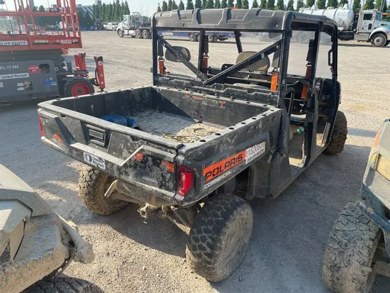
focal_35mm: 26
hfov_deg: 67.3
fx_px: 293
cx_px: 195
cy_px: 146
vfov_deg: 53.1
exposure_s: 1/1147
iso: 32
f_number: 1.6
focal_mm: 4.2
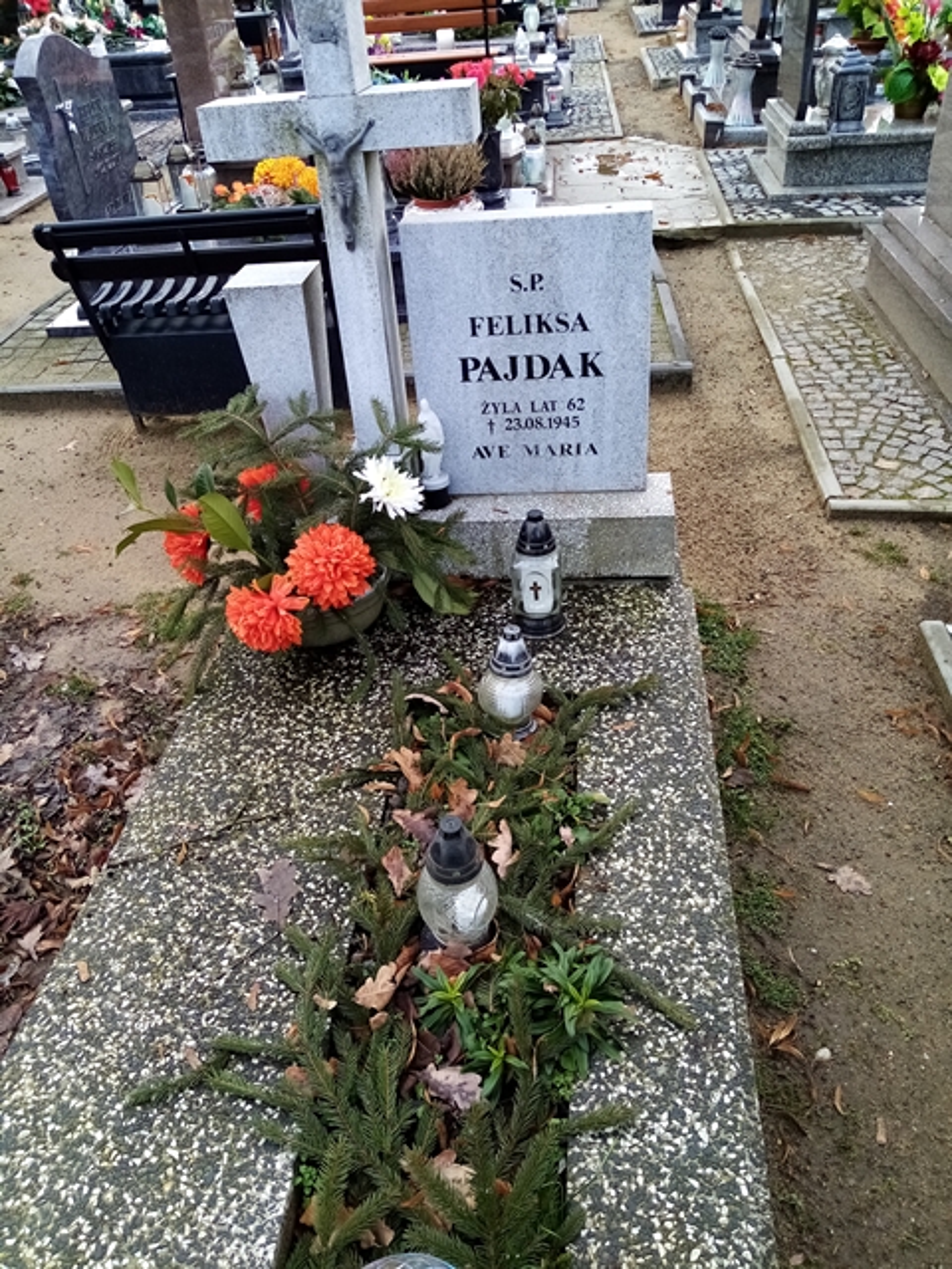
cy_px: 634
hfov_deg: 53.1
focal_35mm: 26
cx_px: 476
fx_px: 953
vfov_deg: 67.3
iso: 104
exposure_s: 1/119
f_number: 1.8
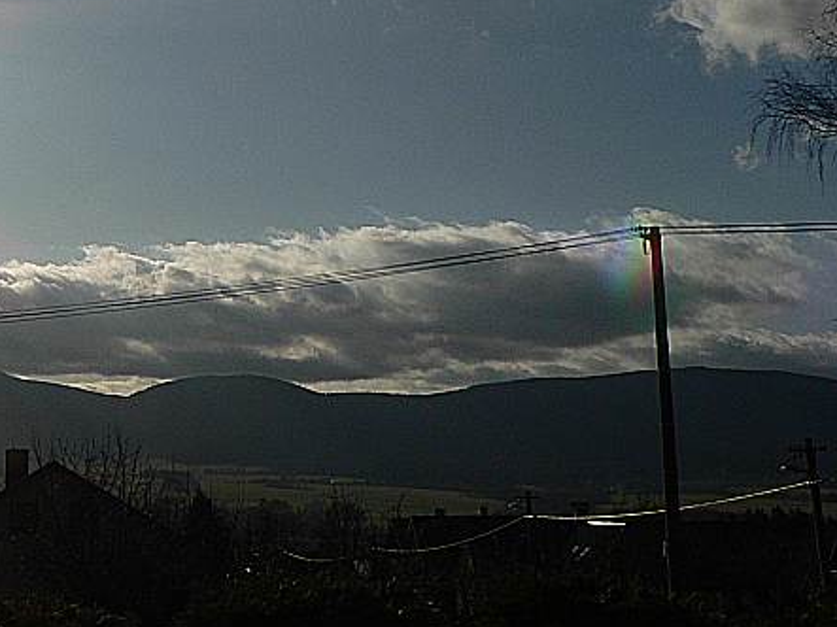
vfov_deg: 22.2
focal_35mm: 65
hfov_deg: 28.8
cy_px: 113
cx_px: 111
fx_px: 1571
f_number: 8
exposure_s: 1/1000
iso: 80
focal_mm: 6
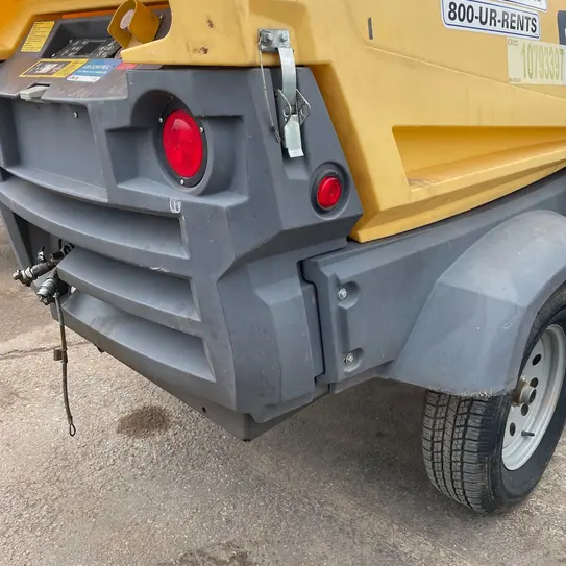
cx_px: 282
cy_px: 266
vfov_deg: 52.5
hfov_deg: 52.5
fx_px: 573
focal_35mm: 31
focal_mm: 4.2
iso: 32
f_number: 1.6
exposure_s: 1/690
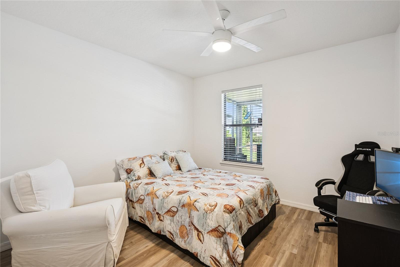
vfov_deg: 73.8
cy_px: 134
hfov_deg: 96.7
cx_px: 200
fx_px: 178
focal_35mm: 16
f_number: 8
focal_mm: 16
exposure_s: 1/50
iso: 2000
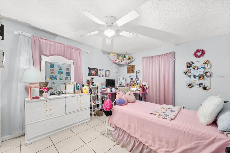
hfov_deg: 108.3
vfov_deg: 85.4
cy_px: 76
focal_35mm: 13
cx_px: 115
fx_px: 83
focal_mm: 13
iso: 400
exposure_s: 1/1.25
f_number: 11
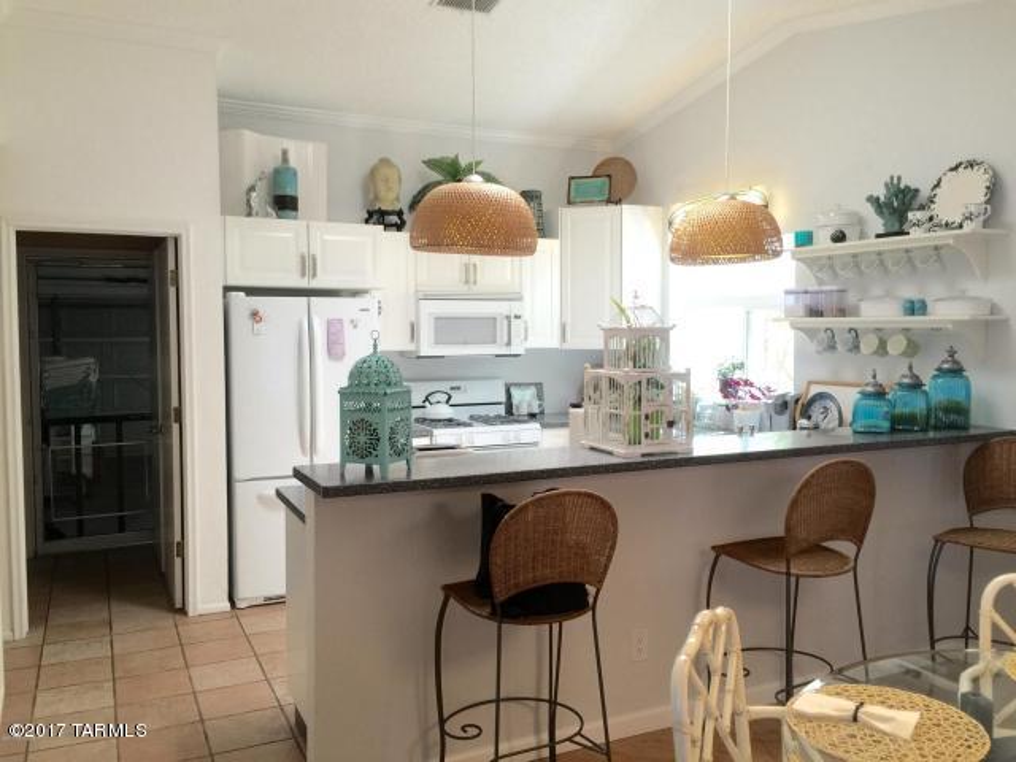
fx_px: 851
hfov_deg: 61.7
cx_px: 508
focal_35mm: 29
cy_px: 381
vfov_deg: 48.2
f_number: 2.2
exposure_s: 1/15
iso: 32
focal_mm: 4.15
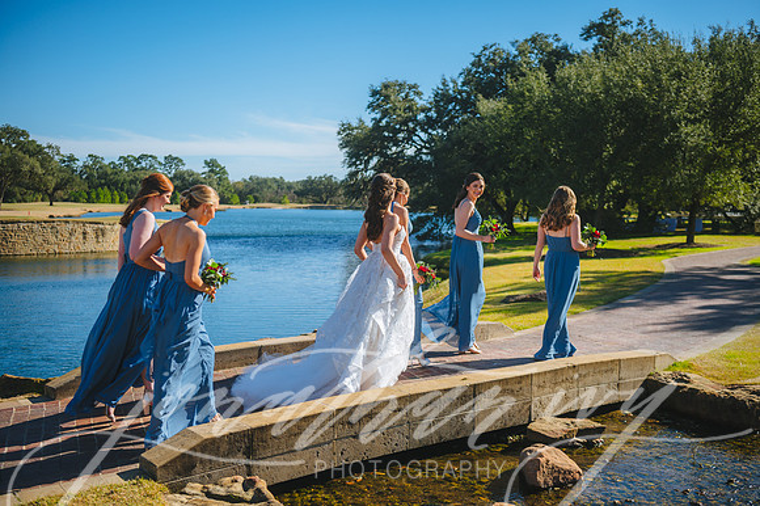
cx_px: 380
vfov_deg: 33.4
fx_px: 844
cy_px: 253
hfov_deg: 48.5
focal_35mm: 40
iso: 50
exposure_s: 1/1600
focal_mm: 40
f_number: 2.8
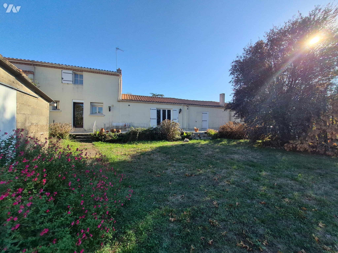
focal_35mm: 13
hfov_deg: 106.2
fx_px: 127
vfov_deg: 89.9
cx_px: 169
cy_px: 126
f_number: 2.2
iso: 40
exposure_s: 1/1292
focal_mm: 1.74
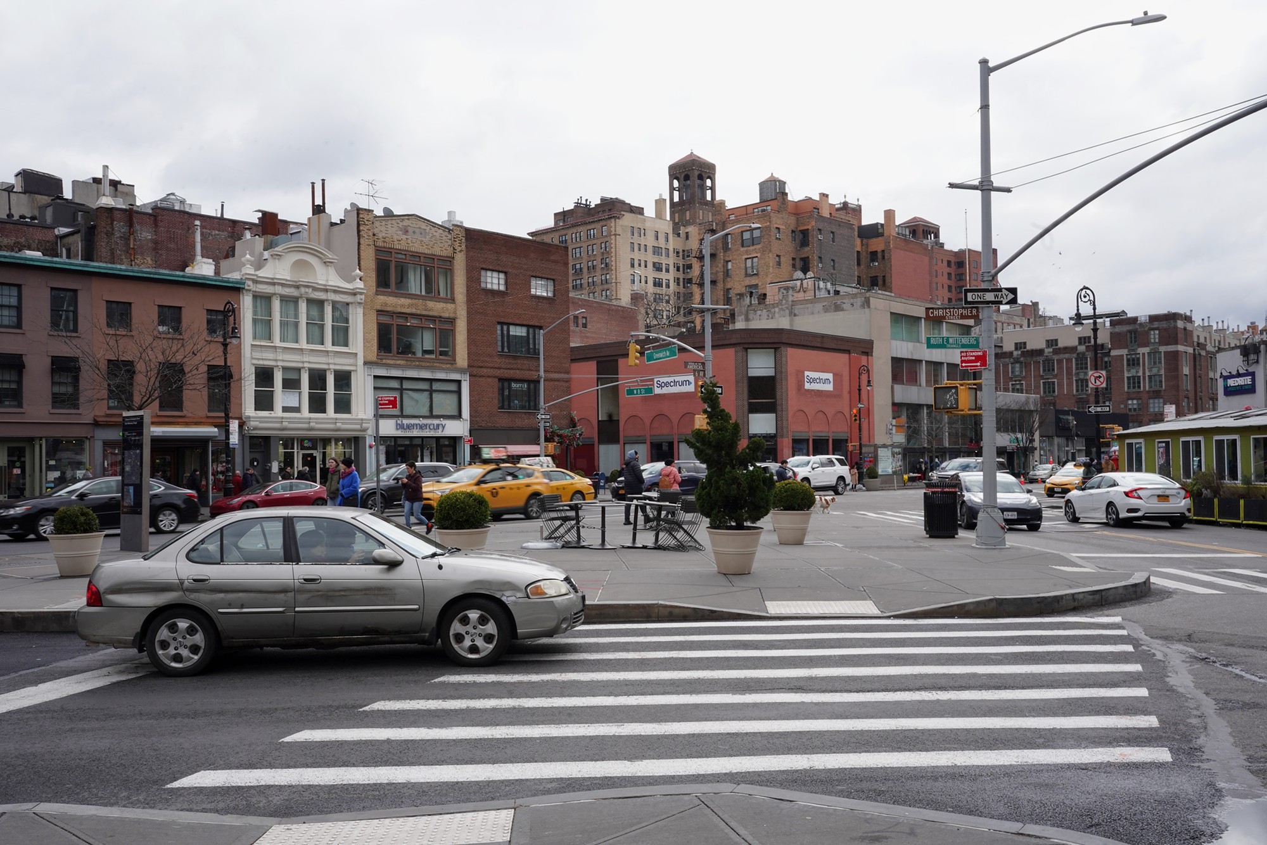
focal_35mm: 33
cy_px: 422
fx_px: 1162
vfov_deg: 40.0
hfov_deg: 57.2
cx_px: 634
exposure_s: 1/100
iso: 400
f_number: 20
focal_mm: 33
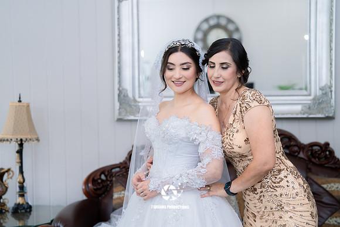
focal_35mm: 54
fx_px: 508
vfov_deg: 25.2
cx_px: 177
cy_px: 113
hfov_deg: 37.0
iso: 640
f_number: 2
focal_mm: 50
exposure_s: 1/200
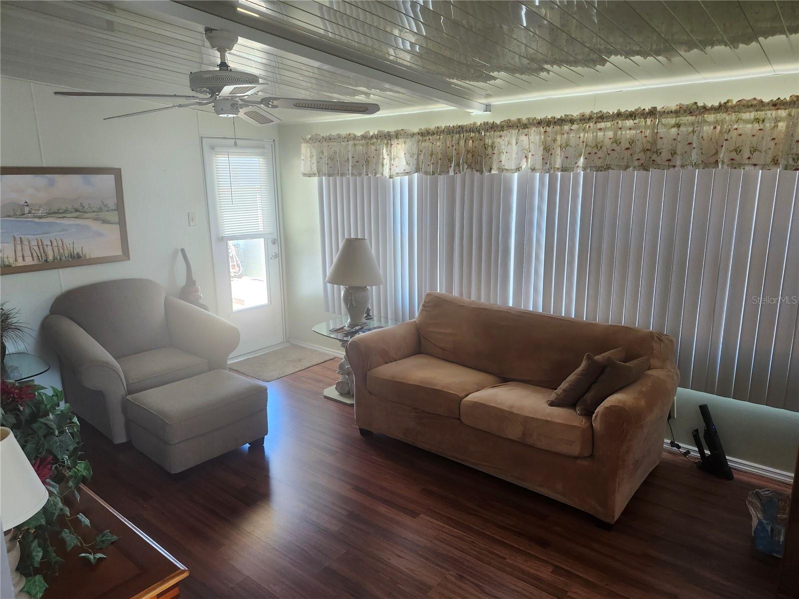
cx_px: 400
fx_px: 531
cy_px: 300
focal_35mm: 23
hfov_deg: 73.9
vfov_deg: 58.9
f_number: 1.8
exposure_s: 1/120
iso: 250
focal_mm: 5.54
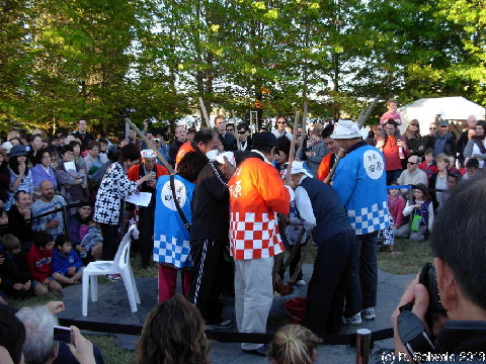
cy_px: 182
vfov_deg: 37.7
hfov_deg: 49.0
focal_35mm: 38
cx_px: 243
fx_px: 534
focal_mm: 6.3
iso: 79
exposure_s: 1/90.5
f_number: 2.9
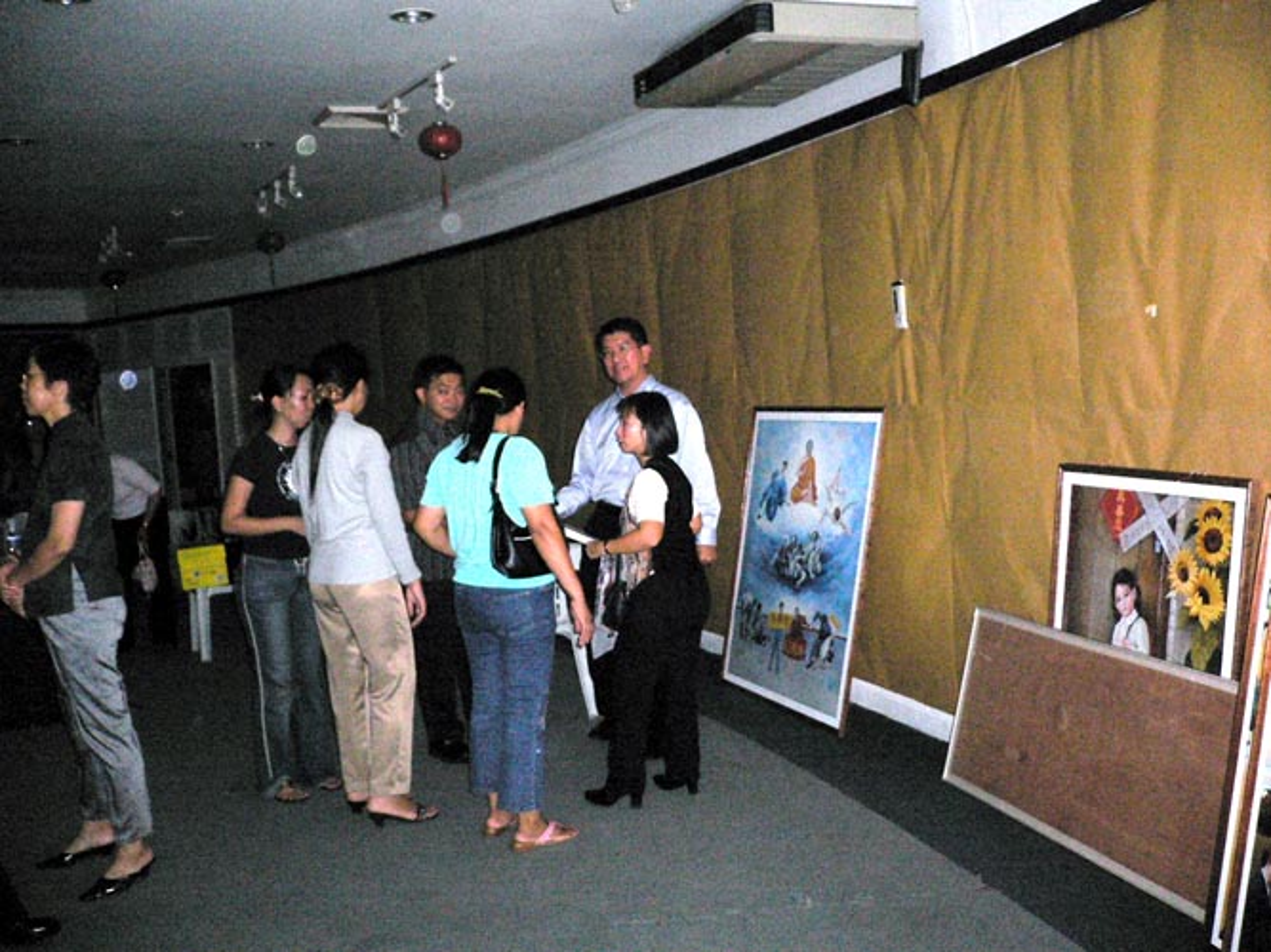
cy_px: 476
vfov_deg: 40.7
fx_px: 1285
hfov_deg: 52.6
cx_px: 636
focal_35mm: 35
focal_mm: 5.8
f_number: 2.8
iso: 400
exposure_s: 1/60
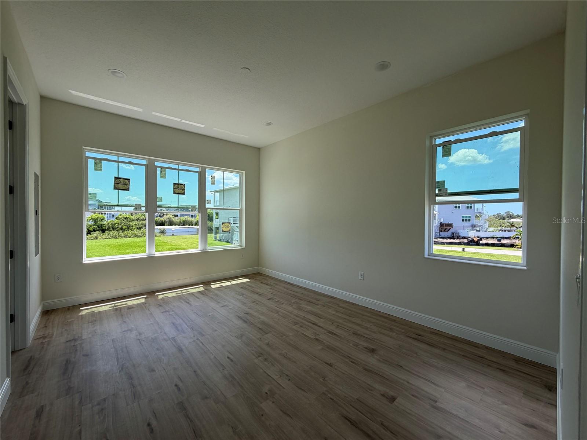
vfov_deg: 85.7
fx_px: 237
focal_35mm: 14
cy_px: 220
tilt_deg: +0.2
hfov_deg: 102.1
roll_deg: +0.2
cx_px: 294
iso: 50
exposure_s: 1/502
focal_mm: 2.22
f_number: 2.2
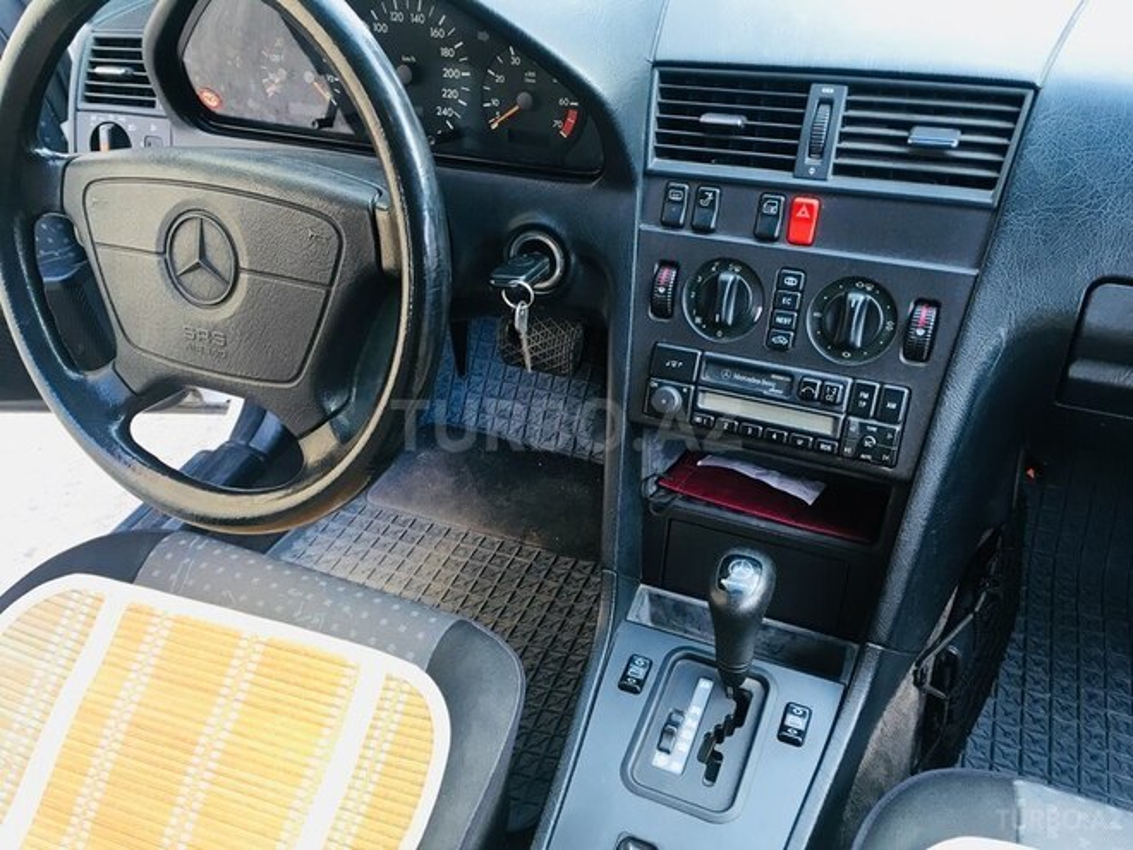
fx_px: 949
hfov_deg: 61.7
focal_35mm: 29
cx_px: 566
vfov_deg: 48.2
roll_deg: +4.3
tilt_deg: -36.7
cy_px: 425
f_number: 2.2
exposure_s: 1/33
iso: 40
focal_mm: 4.15
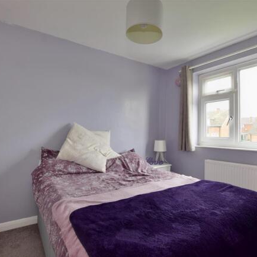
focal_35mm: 27
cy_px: 129
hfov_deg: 59.0
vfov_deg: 59.1
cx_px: 139
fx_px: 227
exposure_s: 1/13
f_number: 11
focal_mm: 14
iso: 400
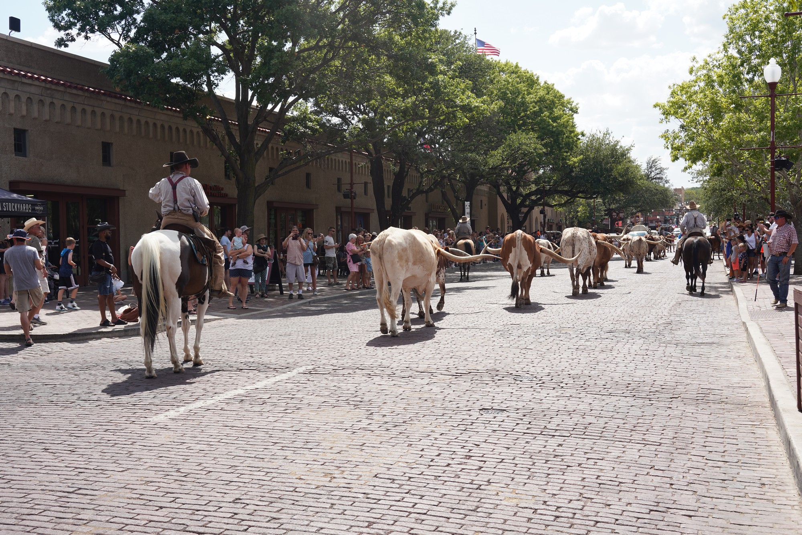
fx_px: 936
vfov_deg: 31.9
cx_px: 401
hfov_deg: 46.4
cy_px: 268
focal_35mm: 42
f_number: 11
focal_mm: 42
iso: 100
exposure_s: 1/100
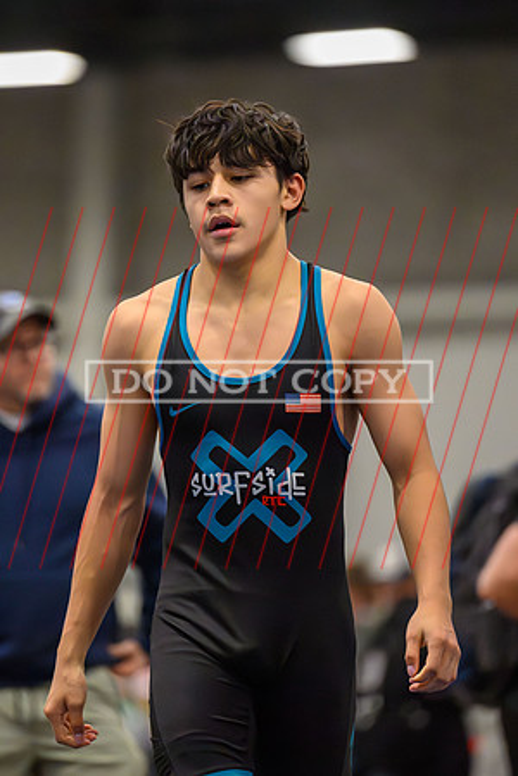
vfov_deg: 6.9
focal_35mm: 300
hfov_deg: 4.6
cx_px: 228
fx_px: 6474
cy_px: 388
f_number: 2.8
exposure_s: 1/800
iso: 16000
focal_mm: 200
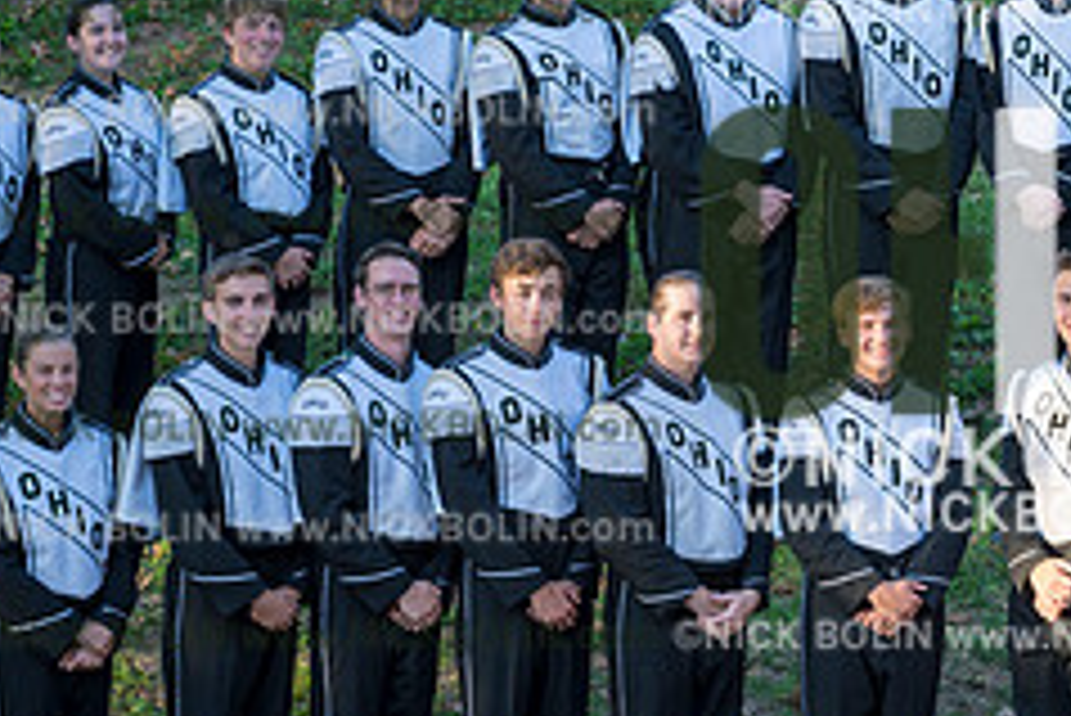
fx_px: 5001
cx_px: 1017
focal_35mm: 168
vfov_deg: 8.2
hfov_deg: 12.1
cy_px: 322
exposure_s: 1/160
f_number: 4
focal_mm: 69
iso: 125
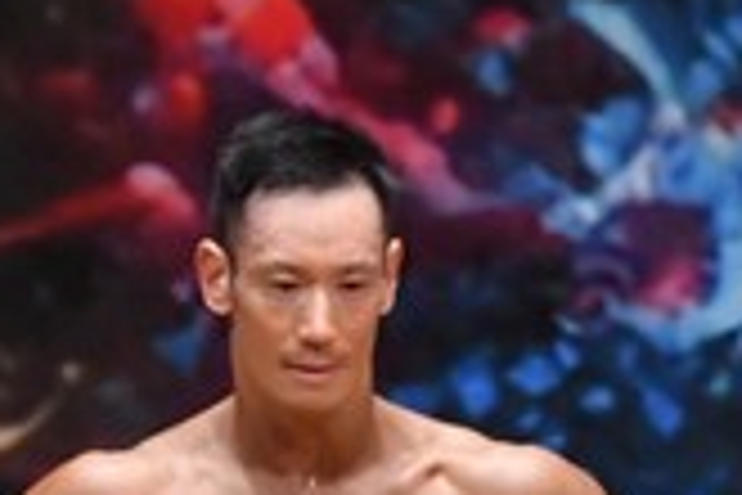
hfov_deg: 1.6
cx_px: -749
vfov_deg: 1.1
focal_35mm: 1271
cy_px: 1035
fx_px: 26195
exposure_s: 1/400
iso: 8000
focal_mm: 180
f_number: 5.6
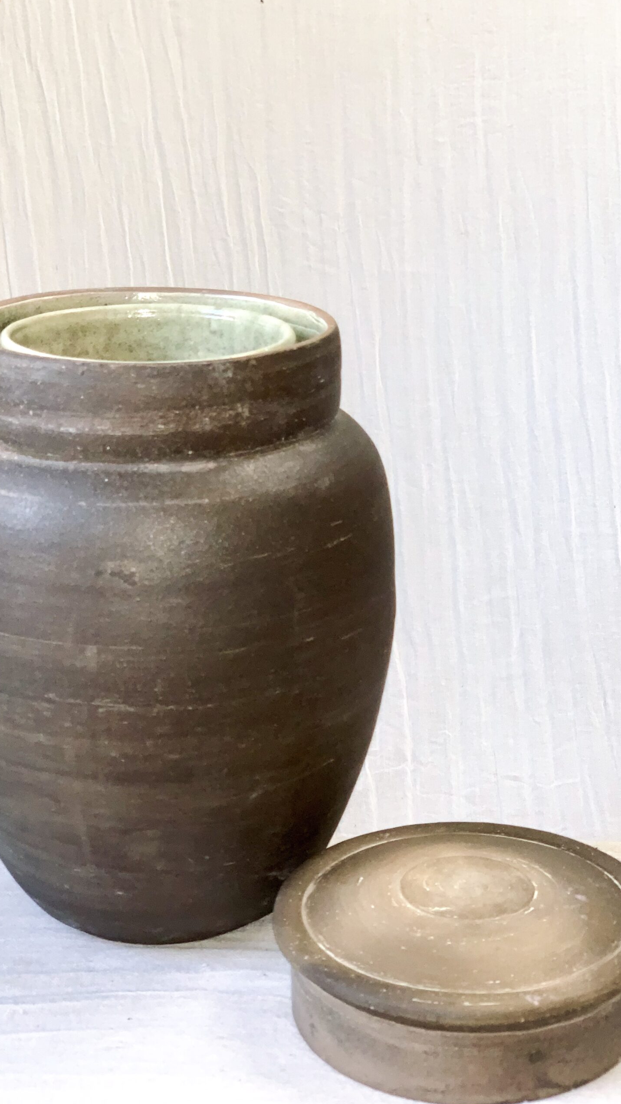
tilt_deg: -18.8
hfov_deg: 21.1
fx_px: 1669
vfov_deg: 36.6
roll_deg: +2.2
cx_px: 295
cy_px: 552
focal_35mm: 57
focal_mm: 6
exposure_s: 1/60
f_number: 2.4
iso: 100
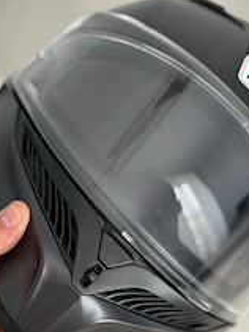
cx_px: 167
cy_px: 172
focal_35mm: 91
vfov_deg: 21.5
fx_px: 874
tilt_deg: -46.4
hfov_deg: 16.2
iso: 100
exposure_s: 1/71
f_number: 1.78
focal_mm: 6.76
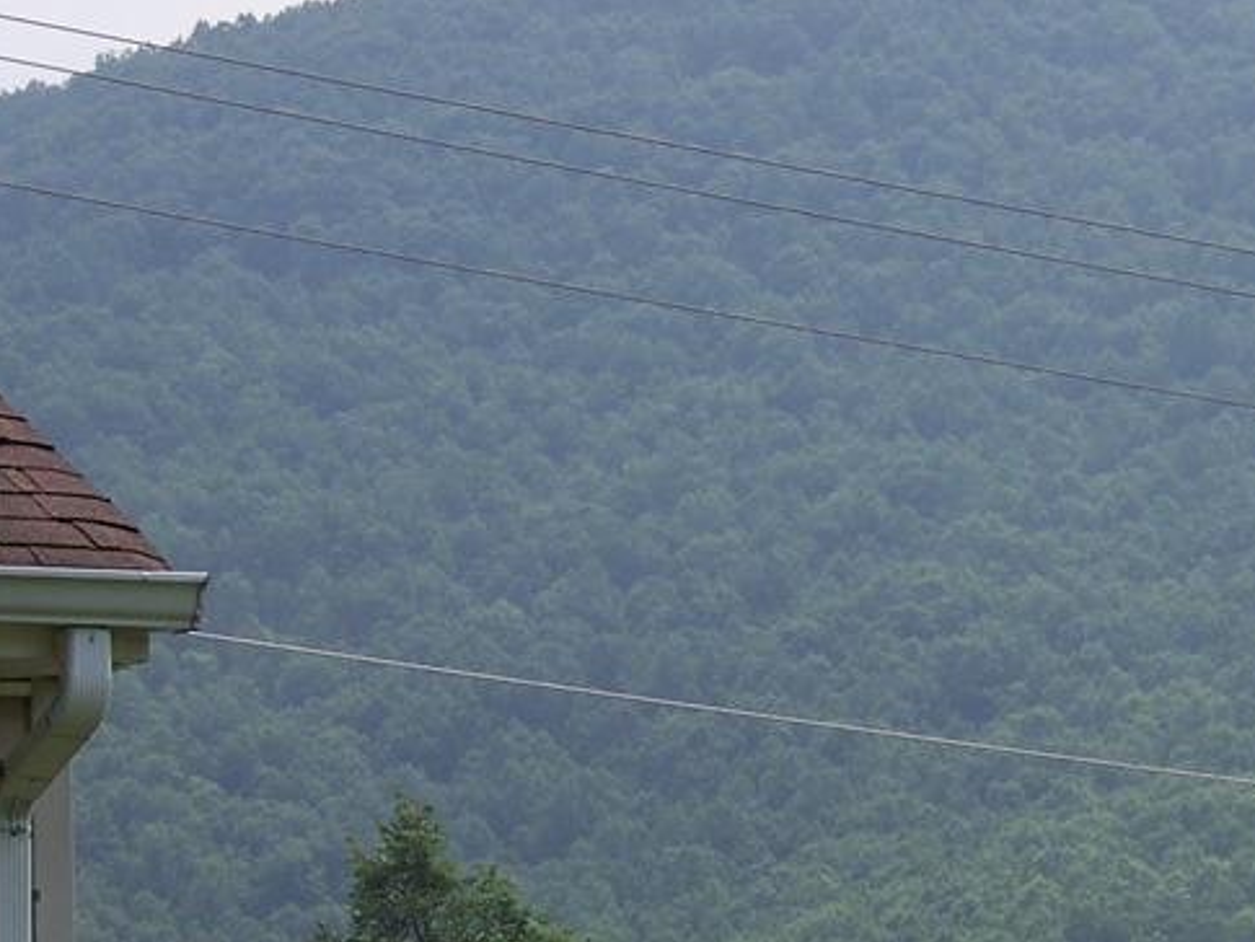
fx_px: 8667
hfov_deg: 8.2
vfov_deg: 6.2
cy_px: 631
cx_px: 1263
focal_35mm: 239
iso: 64
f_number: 3.2
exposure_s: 1/640
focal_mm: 19.3
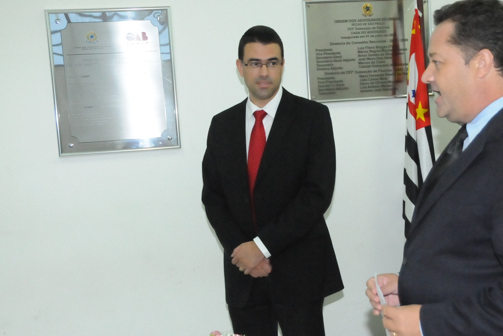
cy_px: 168
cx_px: 293
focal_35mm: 53
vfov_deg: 25.7
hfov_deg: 37.7
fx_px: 735
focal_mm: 29
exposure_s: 1/250
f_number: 4.5
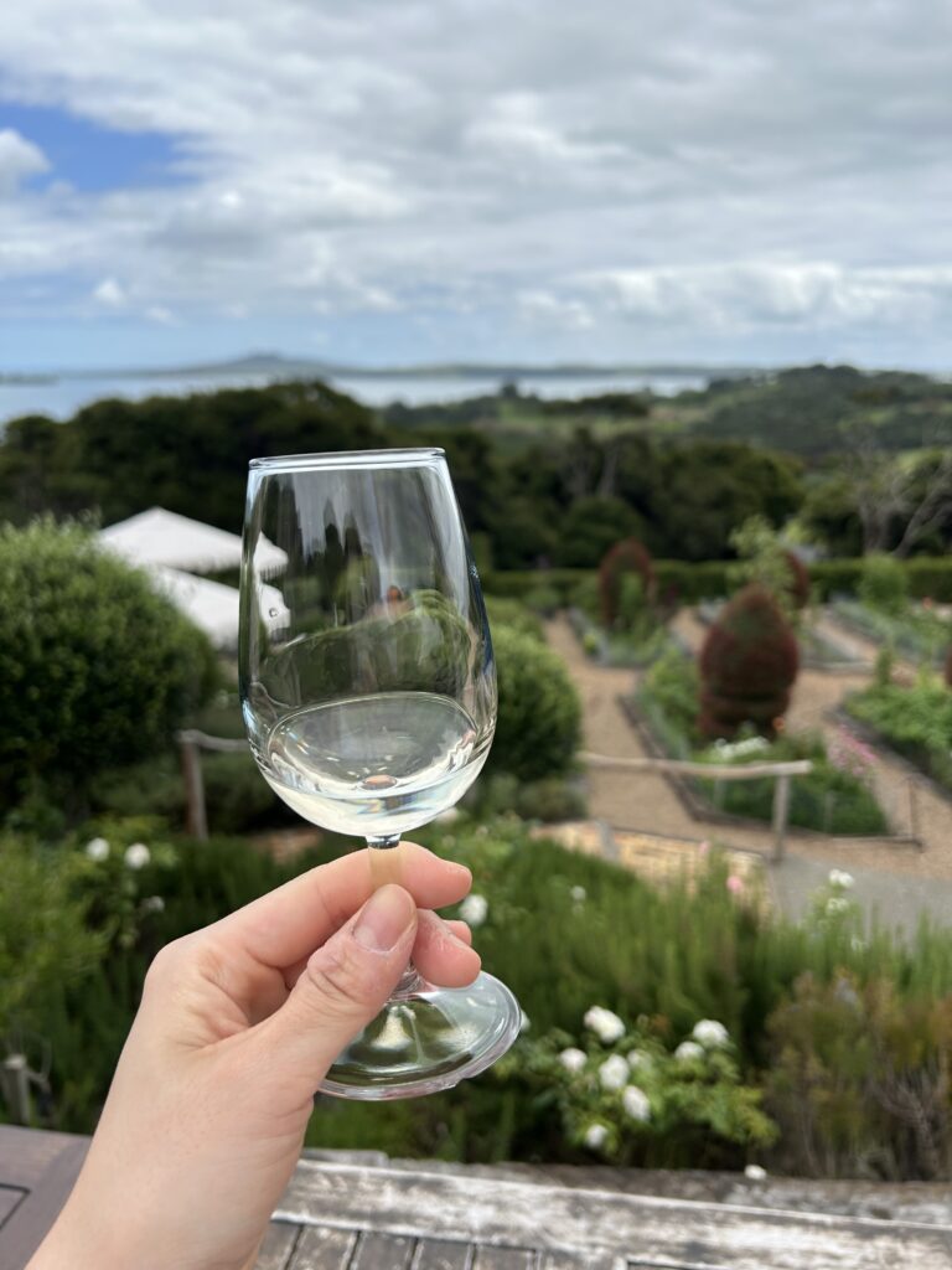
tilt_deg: -16.0
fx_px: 953
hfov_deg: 53.1
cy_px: 635
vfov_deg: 67.3
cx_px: 476
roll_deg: -1.7
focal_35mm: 26
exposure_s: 1/3968
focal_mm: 5.7
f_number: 1.5
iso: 50
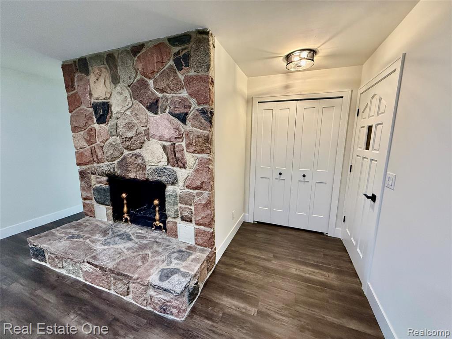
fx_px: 183
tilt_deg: -10.0
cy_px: 170
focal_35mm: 14
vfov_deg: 85.7
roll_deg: -0.4
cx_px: 226
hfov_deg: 102.1
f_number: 2.2
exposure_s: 1/120
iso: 320
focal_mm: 2.22
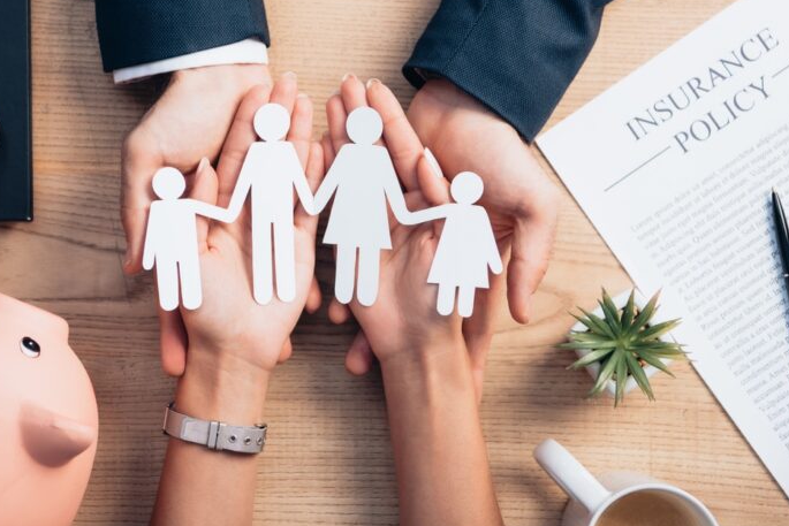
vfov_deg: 14.5
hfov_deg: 21.6
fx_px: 2060
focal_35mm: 94
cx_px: 312
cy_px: 208
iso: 125
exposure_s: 1/200
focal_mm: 70
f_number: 3.5
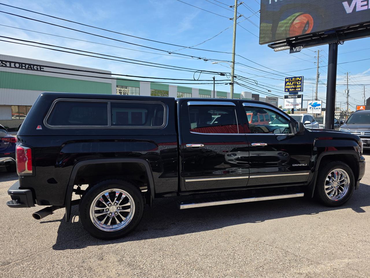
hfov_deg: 73.9
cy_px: 139
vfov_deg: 58.9
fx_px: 246
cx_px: 185
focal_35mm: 23
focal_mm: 6.3
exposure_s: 1/3446
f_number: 1.7
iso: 80
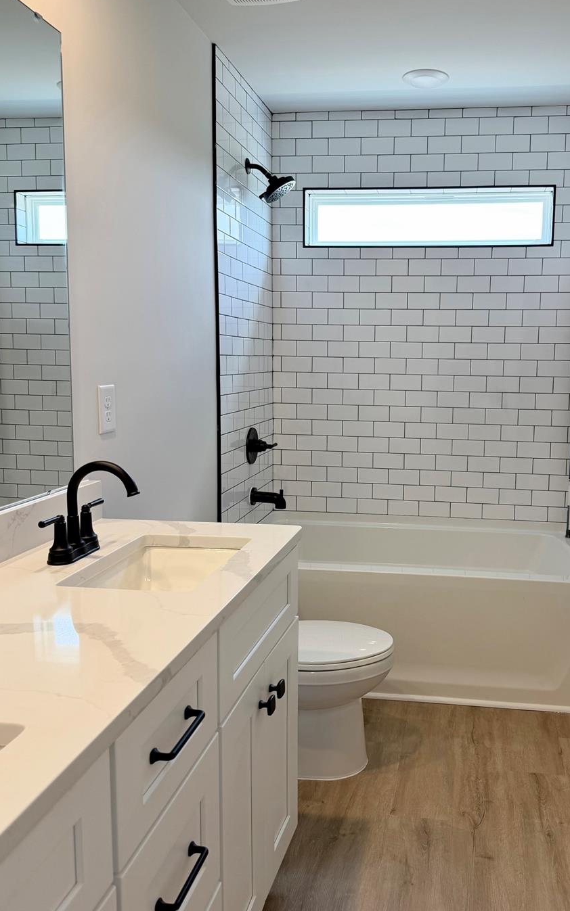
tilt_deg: -6.1
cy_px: 435
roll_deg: -1.4
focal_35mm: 29
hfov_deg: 42.6
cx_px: 377
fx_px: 721
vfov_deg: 64.6
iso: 64
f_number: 1.78
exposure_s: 1/164
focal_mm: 6.76
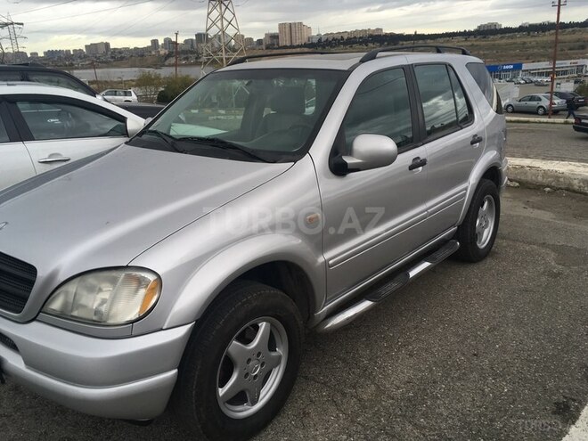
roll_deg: +3.1
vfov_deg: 48.2
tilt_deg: -17.8
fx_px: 493
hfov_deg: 61.7
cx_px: 294
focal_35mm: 29
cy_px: 220
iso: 25
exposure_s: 1/160
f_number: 2.2
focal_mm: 4.15
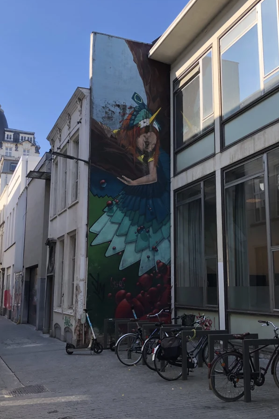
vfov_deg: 49.6
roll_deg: -1.0
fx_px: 454
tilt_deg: +11.9
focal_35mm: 39
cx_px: 138
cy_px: 210
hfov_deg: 34.2
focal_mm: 4
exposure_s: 1/552
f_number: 1.8
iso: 20
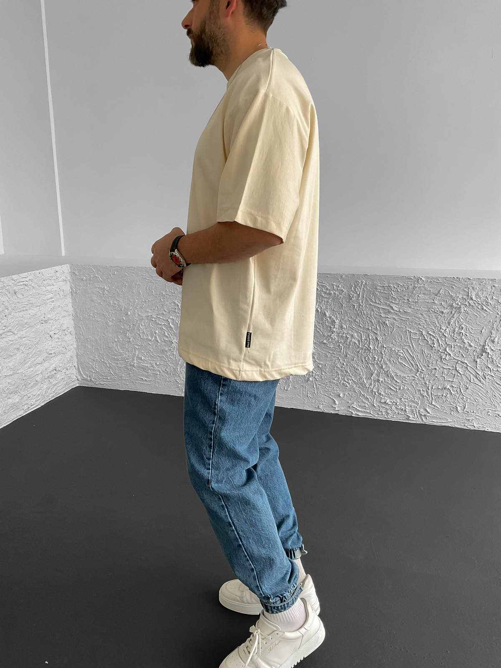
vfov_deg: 61.7
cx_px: 250
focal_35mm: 29
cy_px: 334
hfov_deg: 48.2
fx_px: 560
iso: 50
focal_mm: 3
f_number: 1.8
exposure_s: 1/120
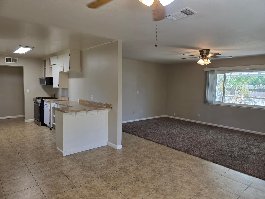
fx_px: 176
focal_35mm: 23
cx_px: 132
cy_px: 100
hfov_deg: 73.9
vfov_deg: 58.9
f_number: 1.7
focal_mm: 6.3
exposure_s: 1/120
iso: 80
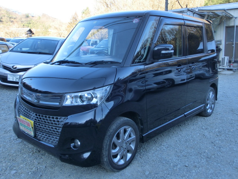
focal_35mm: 37
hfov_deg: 50.1
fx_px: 254
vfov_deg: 38.7
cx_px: 119
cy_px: 90
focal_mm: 6.61
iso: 100
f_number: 3.9
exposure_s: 1/100
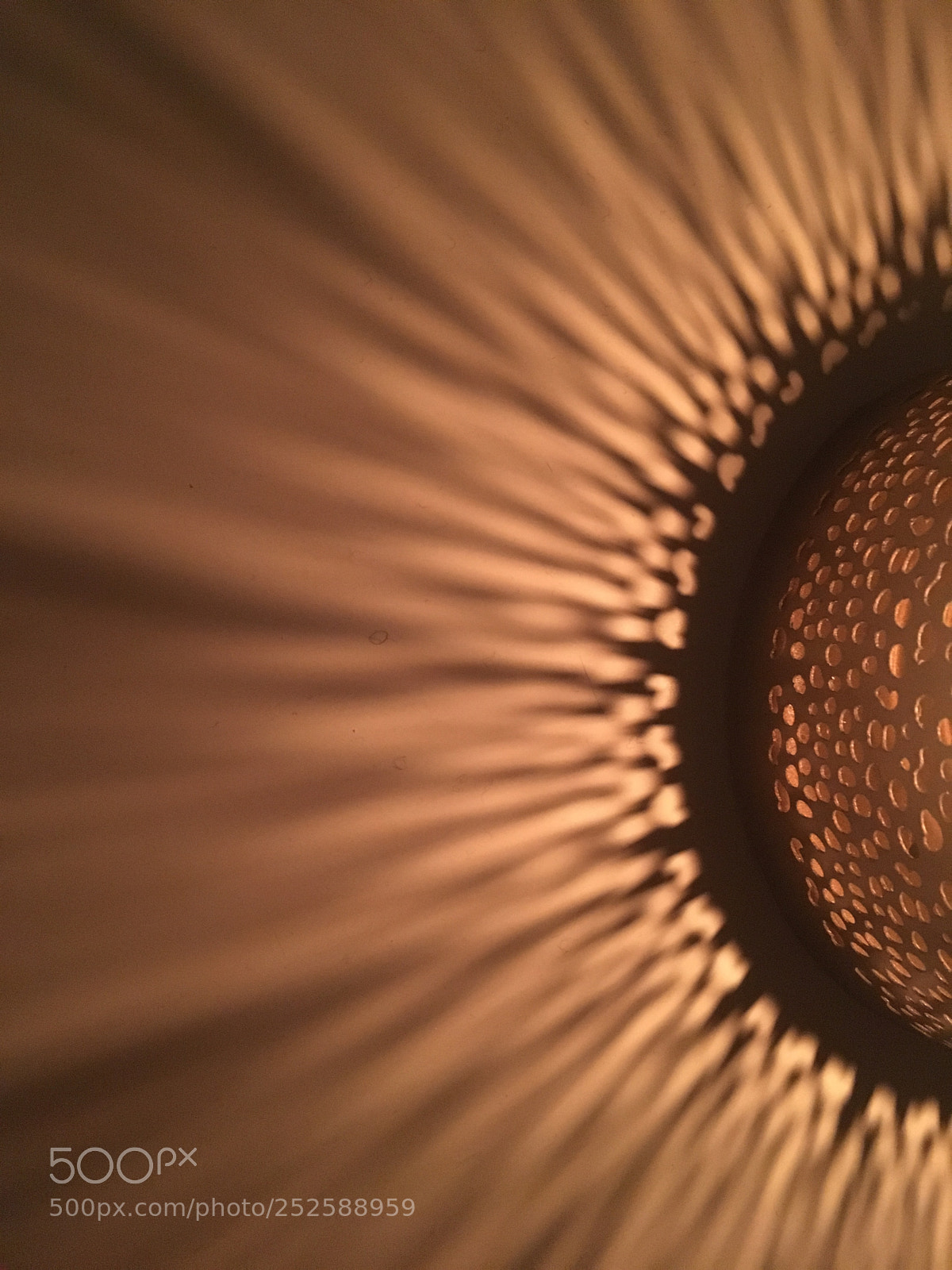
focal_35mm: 29
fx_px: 1063
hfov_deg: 48.2
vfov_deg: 61.7
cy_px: 635
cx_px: 476
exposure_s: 1/17
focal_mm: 4.15
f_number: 2.2
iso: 320
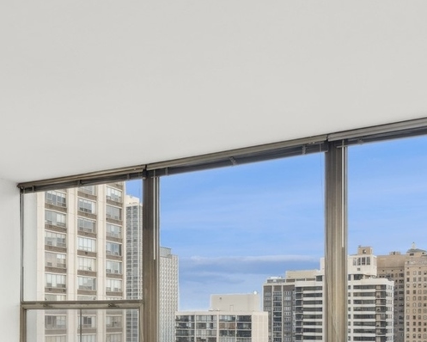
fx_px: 657
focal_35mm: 52
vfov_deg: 27.8
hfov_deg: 31.3
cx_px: -61
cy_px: 326
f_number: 8
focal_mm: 17
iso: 200
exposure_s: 1/40
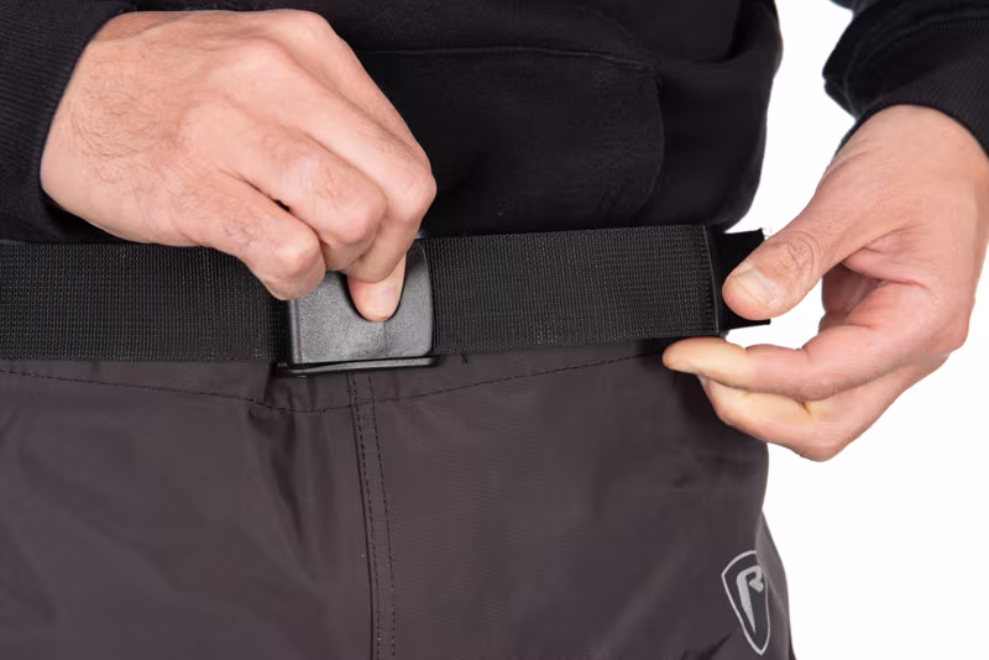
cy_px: 330
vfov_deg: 19.5
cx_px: 494
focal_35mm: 70
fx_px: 1924
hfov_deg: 28.8
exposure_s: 1/160
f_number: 11
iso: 160
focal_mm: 70
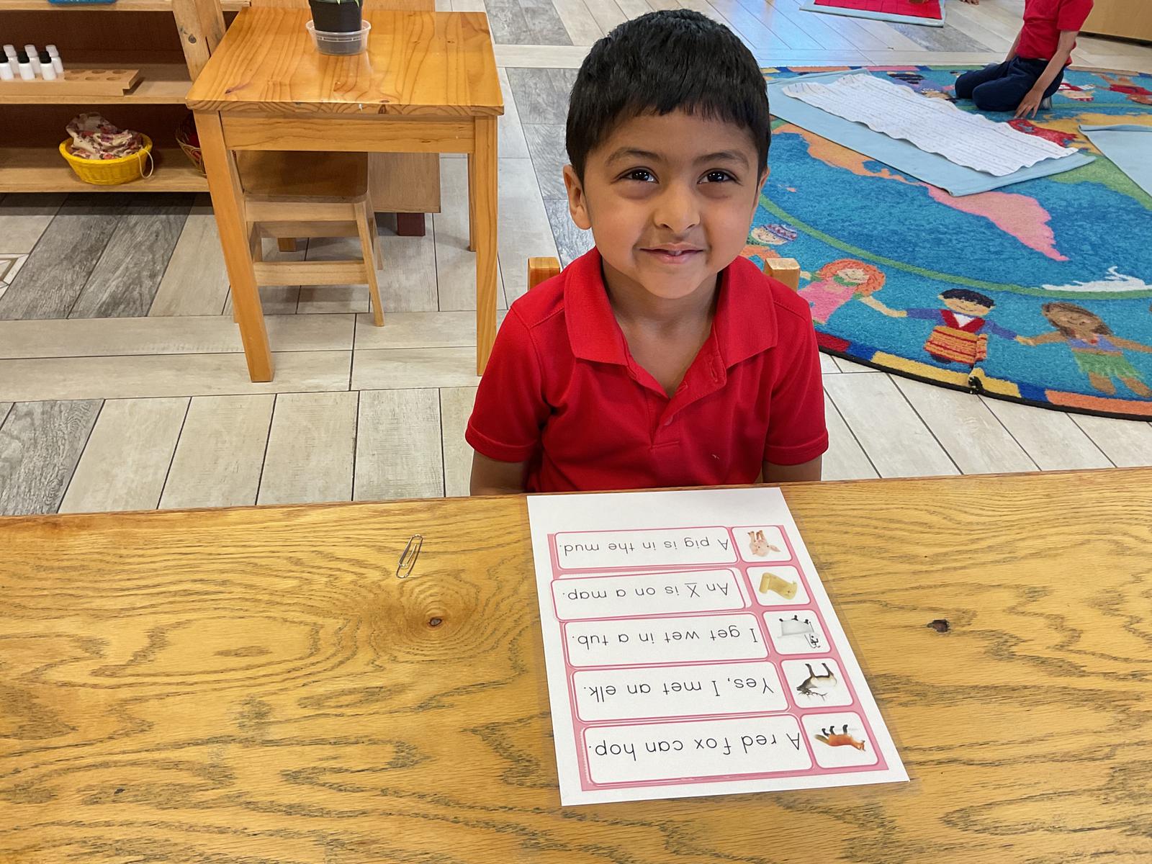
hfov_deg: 61.7
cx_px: 576
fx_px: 965
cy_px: 432
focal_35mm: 29
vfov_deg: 48.2
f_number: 1.8
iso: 50
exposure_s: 1/50
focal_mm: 3
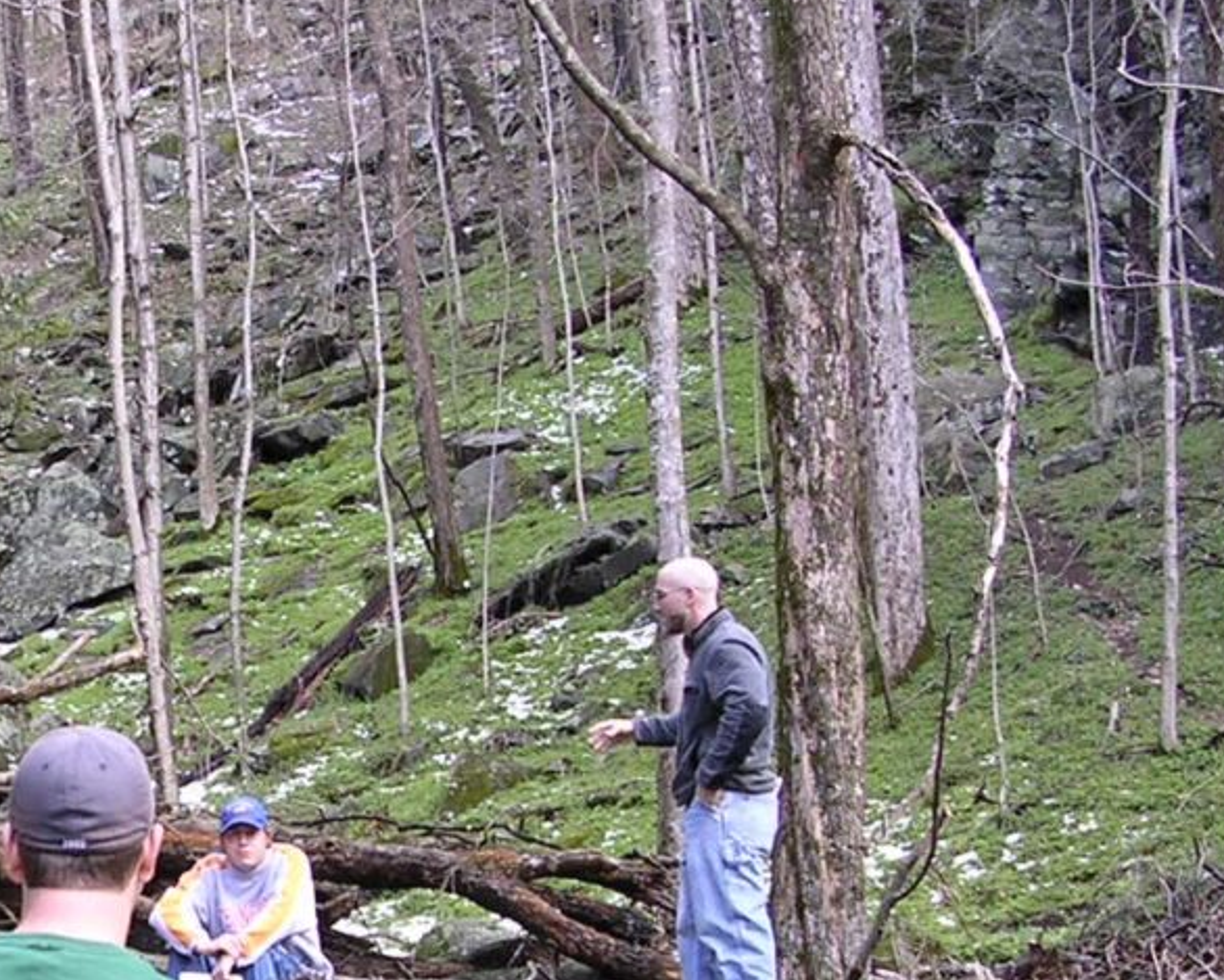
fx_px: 2935
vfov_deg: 18.6
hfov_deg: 22.8
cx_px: 48
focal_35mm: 81
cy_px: 888
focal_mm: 5.8
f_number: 2.8
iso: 100
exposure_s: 1/42.4
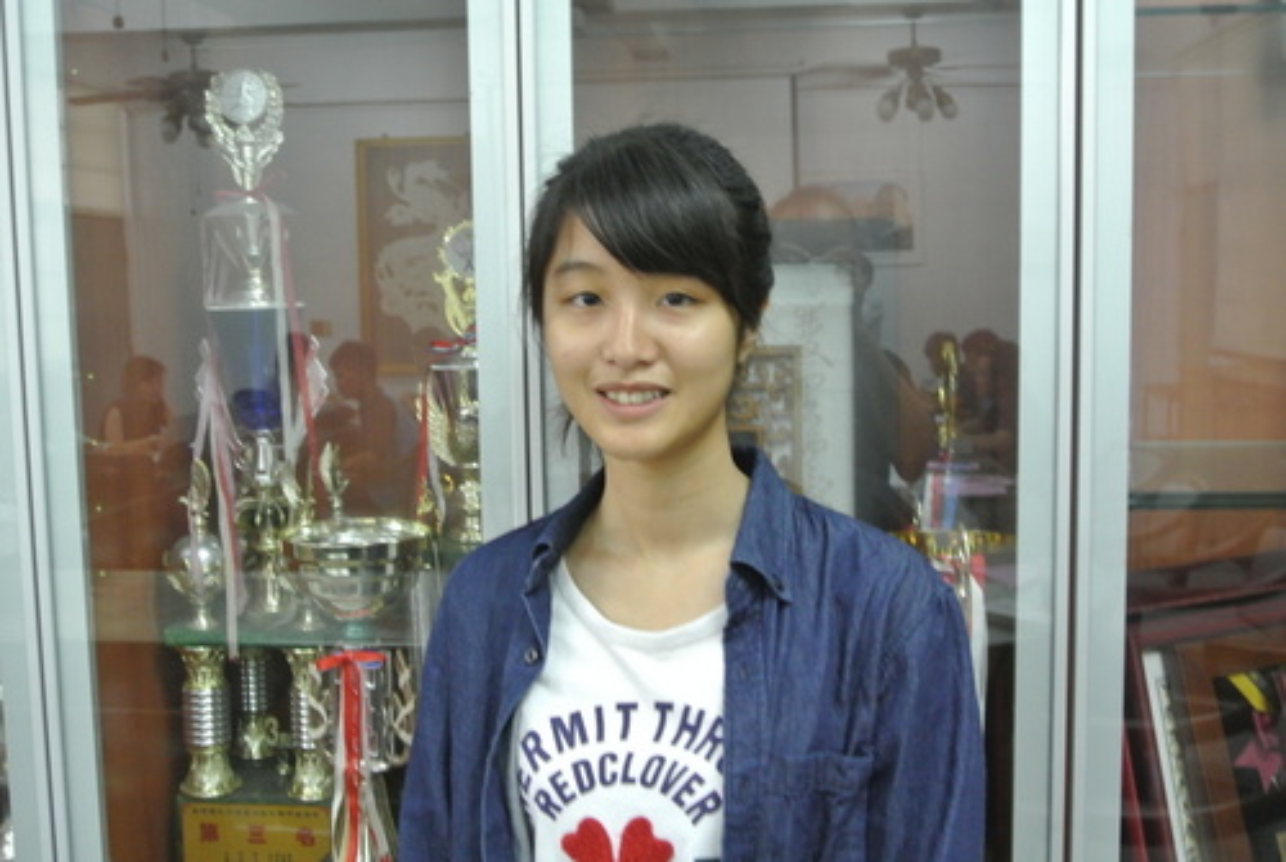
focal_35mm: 40
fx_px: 1431
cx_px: 643
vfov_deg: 33.5
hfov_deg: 48.4
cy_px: 431
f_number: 4.2
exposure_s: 1/30
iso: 800
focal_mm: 15.1
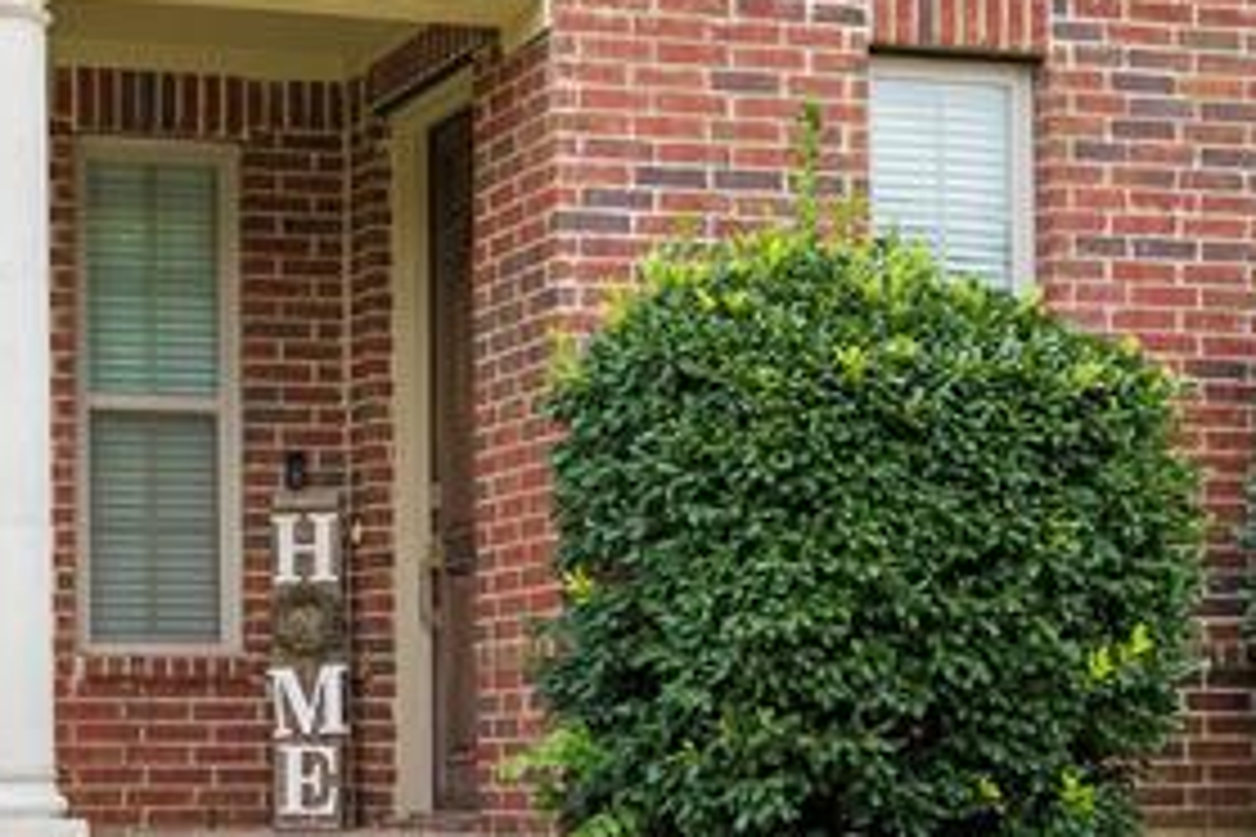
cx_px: 878
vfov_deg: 14.9
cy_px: -220
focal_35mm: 88
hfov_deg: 23.0
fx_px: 3070
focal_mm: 24
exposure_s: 1/2000
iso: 400
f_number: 2.8
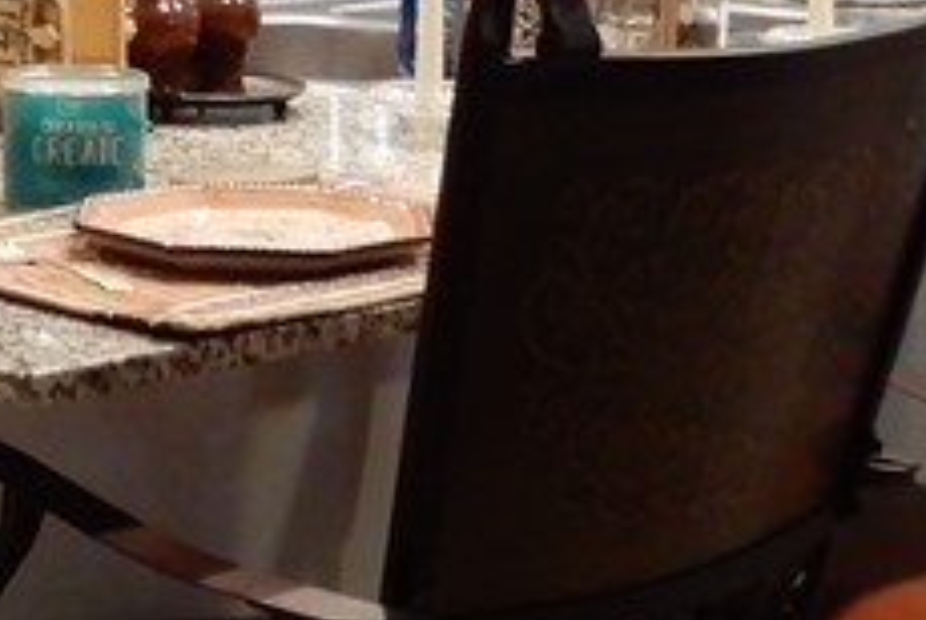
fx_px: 2859
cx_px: -387
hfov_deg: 17.0
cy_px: 145
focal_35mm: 111
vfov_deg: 12.3
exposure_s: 1/25
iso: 400
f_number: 3.4
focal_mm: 4.3
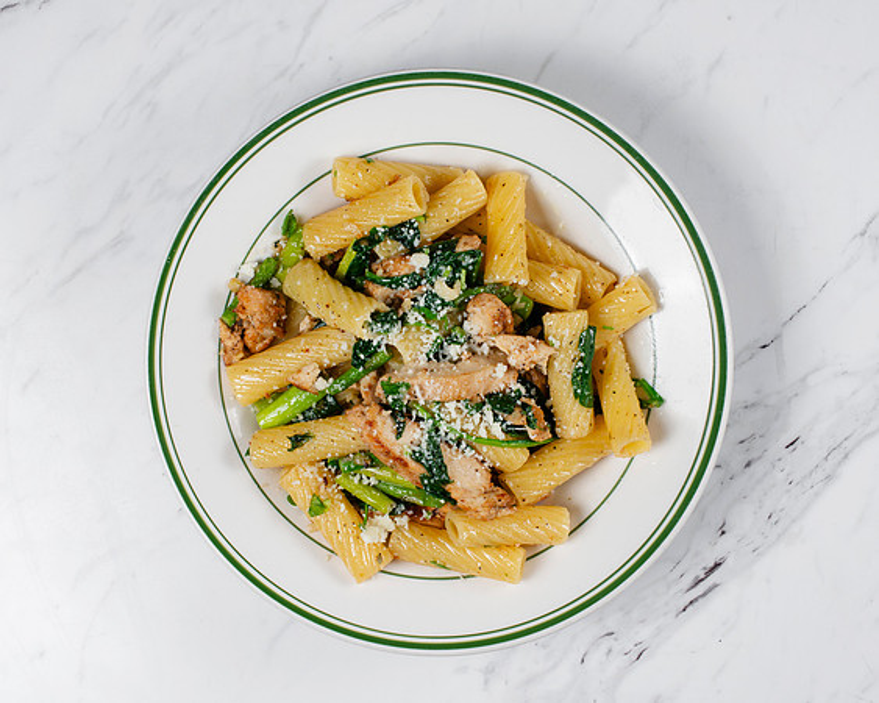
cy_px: 388
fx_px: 1706
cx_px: 428
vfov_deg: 23.3
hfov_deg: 28.9
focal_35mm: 66
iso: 200
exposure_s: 1/200
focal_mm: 50
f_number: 10
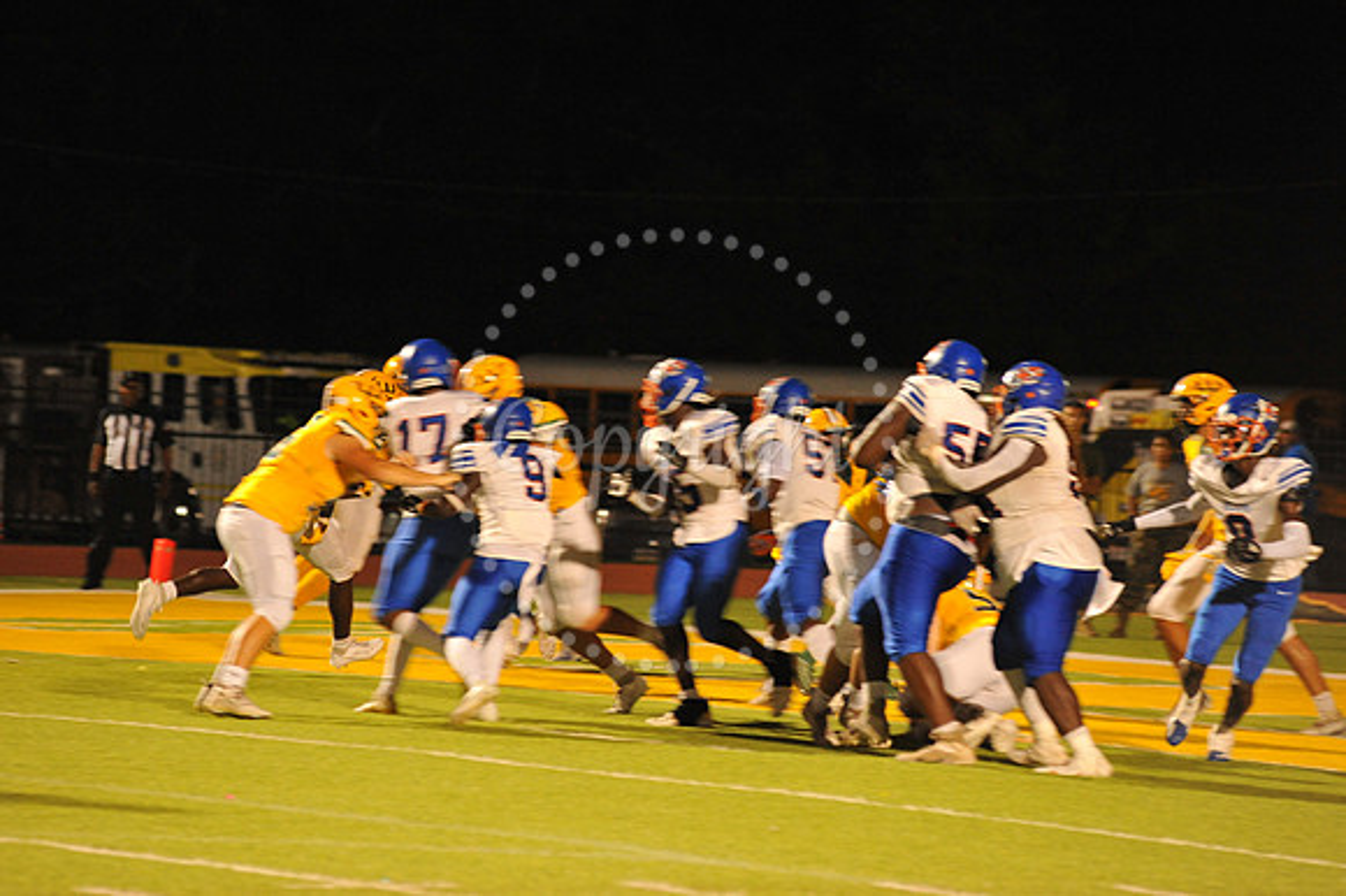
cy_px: 448
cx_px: 673
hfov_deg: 10.3
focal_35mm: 200
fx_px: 7473
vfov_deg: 6.9
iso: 3200
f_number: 4.5
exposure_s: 1/160
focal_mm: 200
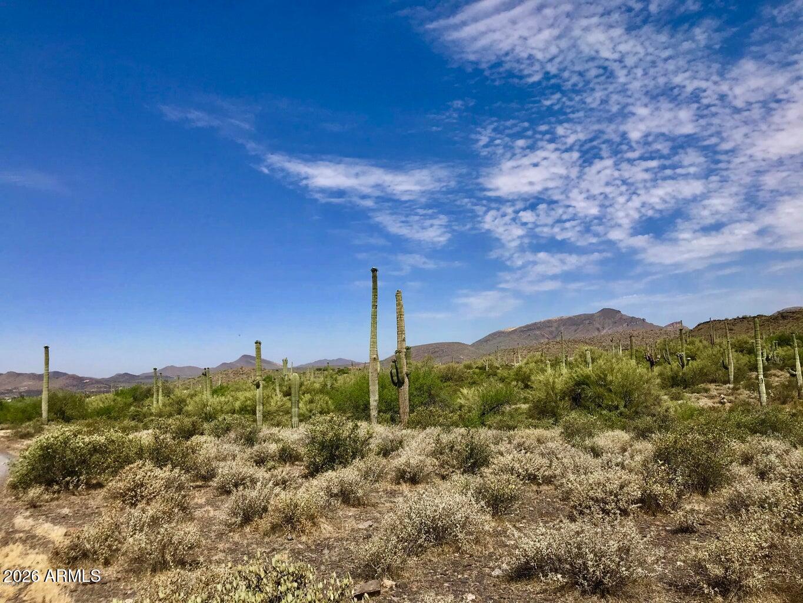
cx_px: 402
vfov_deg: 49.8
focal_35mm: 28
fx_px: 650
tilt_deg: +5.5
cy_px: 302
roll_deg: +1.9
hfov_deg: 63.4
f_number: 1.8
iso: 20
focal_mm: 3.99
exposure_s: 1/3690
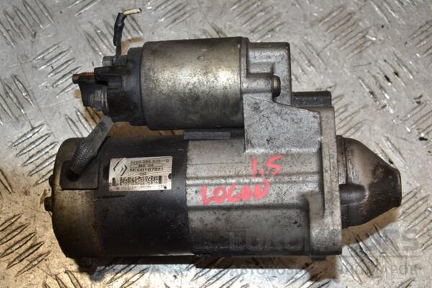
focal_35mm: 63
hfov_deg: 31.9
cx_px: 216
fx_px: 756
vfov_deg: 21.6
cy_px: 144
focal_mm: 42
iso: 800
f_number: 8
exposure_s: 1/200
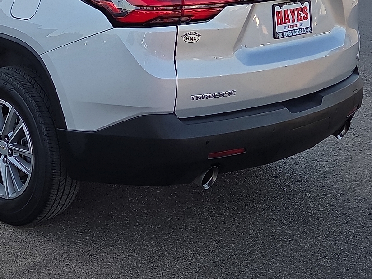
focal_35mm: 68
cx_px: 47
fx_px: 731
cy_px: 15
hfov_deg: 27.7
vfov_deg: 21.0
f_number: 1.8
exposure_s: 1/1000
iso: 25
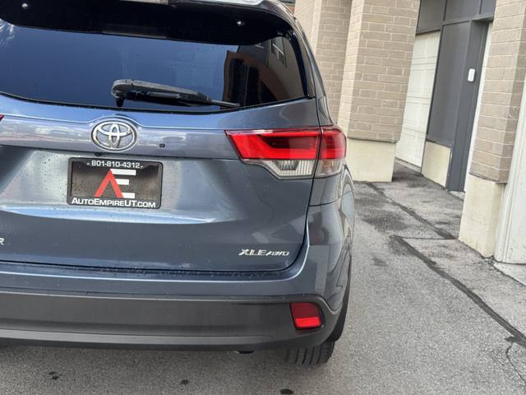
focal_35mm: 48
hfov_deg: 39.7
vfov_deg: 30.3
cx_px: 263
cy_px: 198
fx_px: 729
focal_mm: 6.76
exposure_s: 1/412
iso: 64
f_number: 1.78
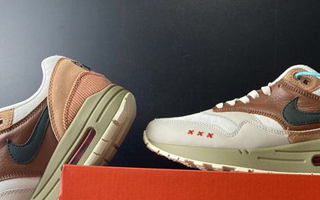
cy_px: 181
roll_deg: -1.4
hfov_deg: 43.2
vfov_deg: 27.0
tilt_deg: +1.5
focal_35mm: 46
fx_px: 401
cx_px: 194
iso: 64
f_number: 1.8
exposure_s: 1/50
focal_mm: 4.25
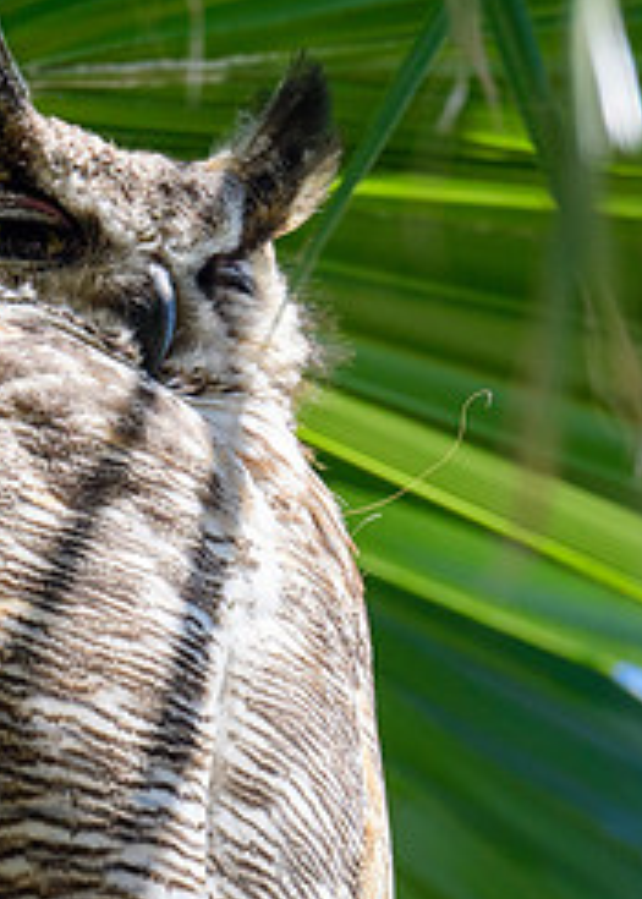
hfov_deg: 0.7
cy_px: 363
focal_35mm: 2020
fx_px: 51564
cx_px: 94
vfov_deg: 1.0
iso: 560
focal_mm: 500
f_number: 5.6
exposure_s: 1/1600
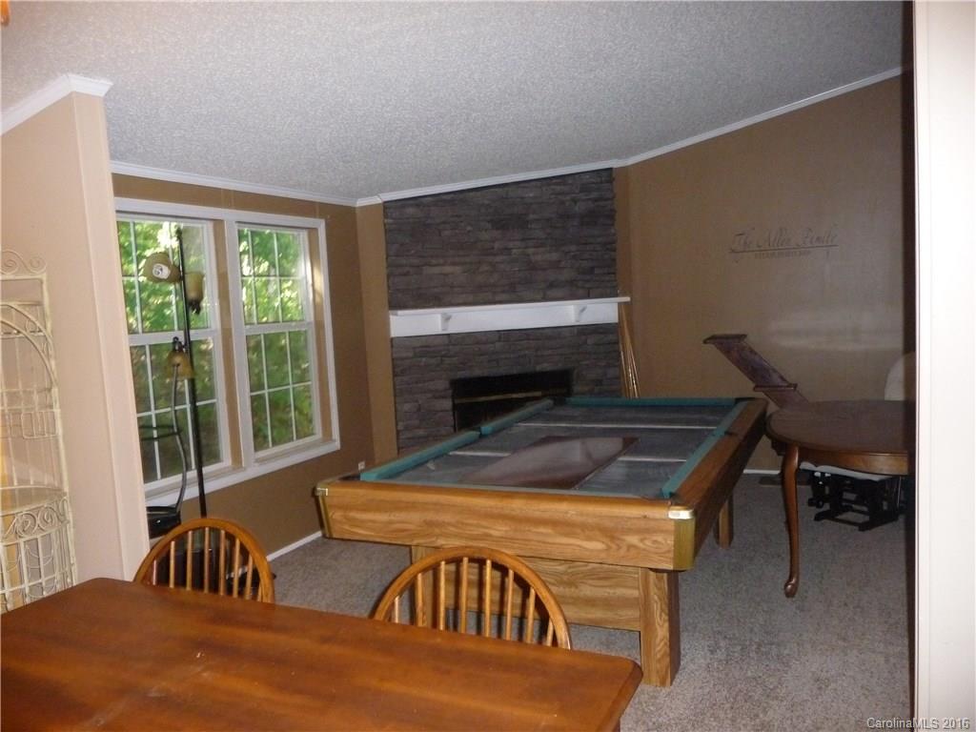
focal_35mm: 28
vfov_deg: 49.7
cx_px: 488
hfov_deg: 63.4
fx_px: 789
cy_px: 366
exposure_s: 1/30
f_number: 3.3
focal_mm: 4.7
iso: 500
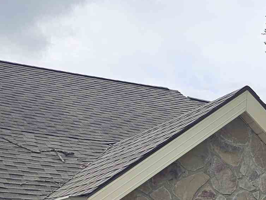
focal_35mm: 94
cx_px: 424
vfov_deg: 15.2
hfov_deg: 18.1
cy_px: 237
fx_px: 722
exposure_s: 1/722
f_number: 1.7
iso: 10
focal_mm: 6.3
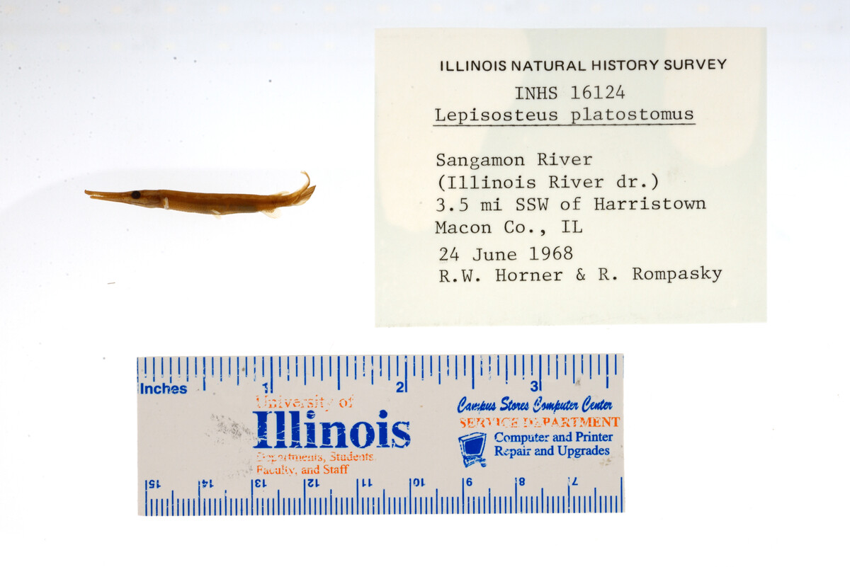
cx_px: 425
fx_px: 1417
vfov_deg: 22.6
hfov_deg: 33.4
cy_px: 284
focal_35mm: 60
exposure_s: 1/50
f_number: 20
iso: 100
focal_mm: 60
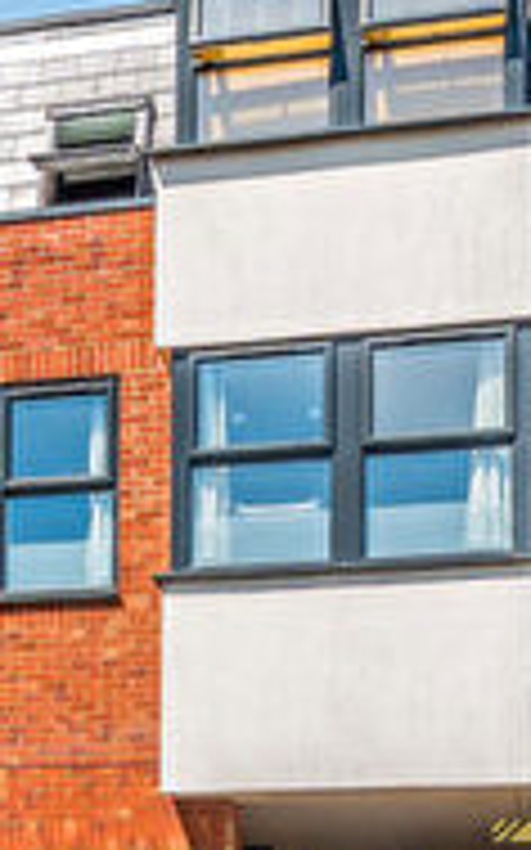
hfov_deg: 17.3
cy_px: 492
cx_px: -261
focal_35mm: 68
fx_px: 1576
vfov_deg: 30.2
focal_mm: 12
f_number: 8
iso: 400
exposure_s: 1/320
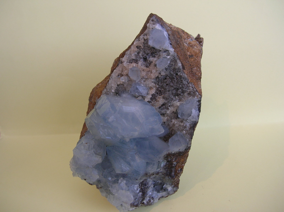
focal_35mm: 36
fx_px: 295
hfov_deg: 51.4
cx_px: 142
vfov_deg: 39.6
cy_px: 106
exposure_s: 1/12.8
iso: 50
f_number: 2.7
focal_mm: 6
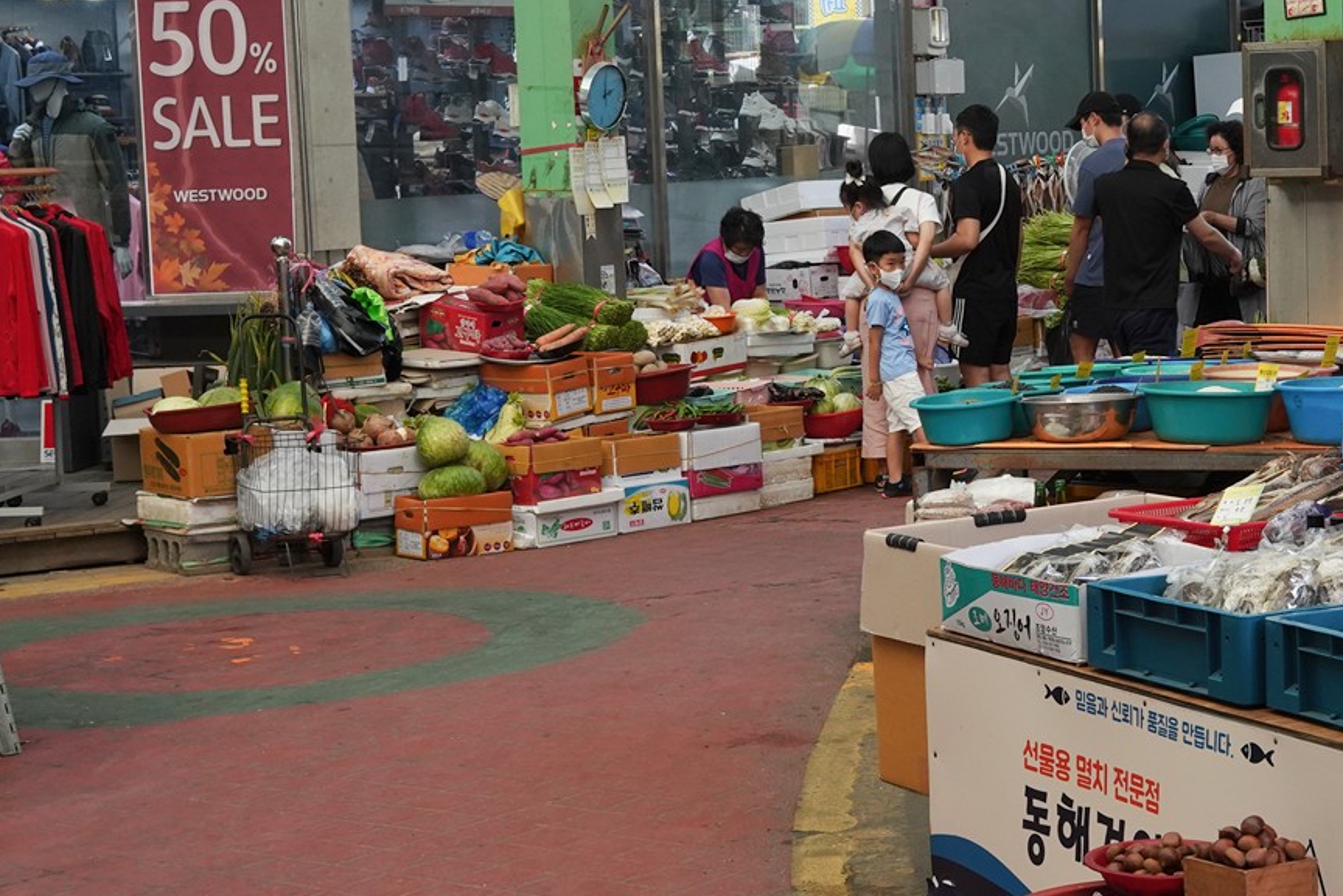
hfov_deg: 24.9
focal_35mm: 81
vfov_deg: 16.8
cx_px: 959
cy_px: 362
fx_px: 3022
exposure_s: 1/100
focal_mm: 35
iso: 1000
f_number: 10
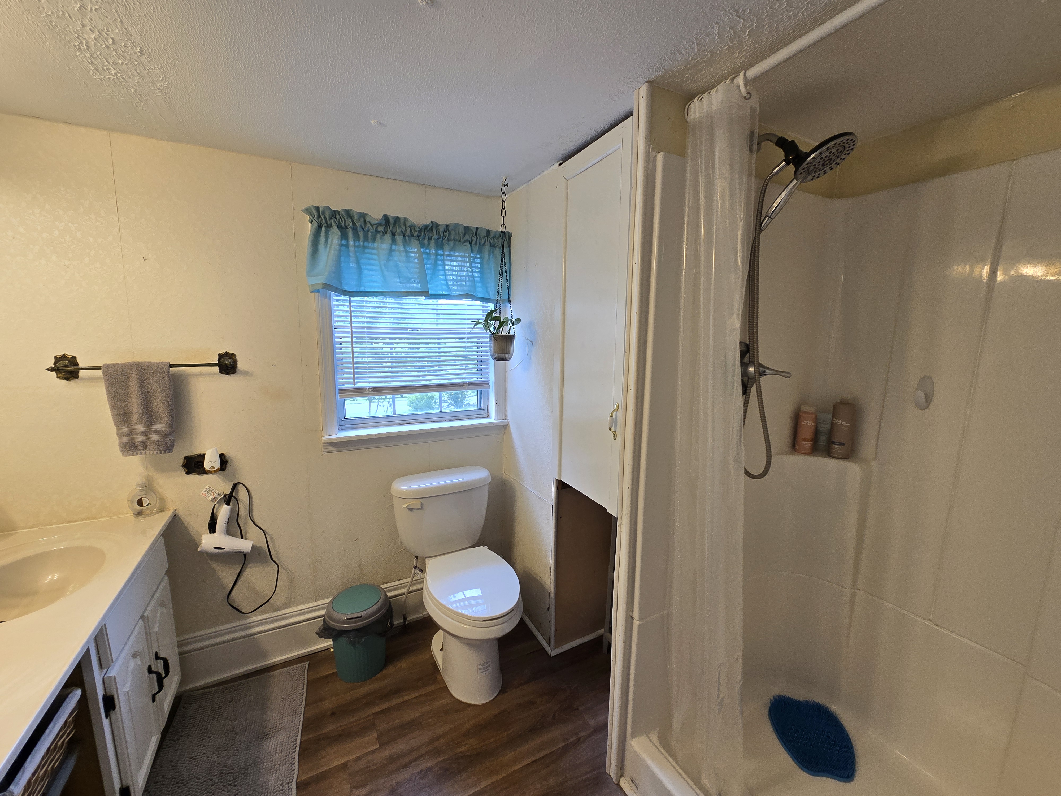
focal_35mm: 13
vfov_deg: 89.9
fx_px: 398
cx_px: 530
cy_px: 398
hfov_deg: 106.2
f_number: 2.2
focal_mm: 2.2
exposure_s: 1/120
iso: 80
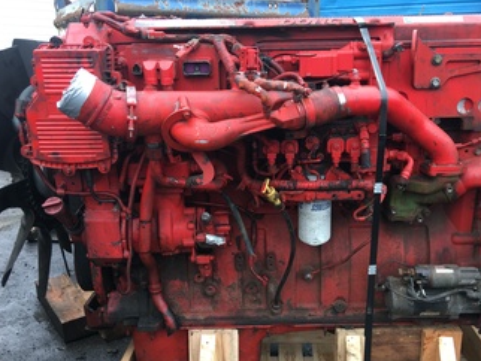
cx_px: 278
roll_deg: -1.5
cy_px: 215
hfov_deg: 51.1
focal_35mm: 36
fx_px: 501
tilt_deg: -17.3
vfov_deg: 39.6
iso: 40
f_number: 2.2
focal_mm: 4.15
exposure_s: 1/120
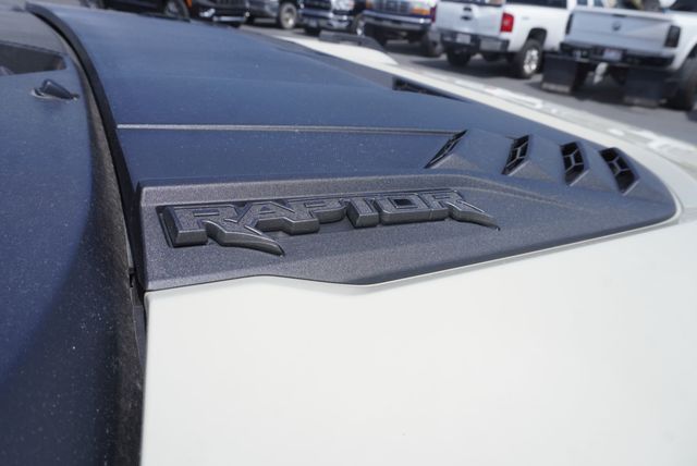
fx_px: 523
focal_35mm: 27
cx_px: 348
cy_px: 233
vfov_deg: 48.0
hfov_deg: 67.3
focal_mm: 18
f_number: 10
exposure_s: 1/160
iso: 100
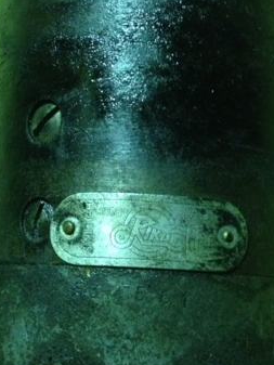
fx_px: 875
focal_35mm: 83
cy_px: 221
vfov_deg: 23.5
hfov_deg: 17.8
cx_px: 144
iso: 400
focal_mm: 4.28
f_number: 2.4
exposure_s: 1/17
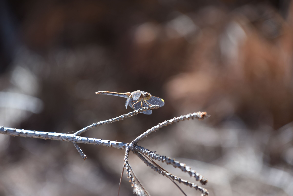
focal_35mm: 300
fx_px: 2441
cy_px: 98
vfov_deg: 4.6
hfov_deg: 6.9
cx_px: 146
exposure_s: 1/125
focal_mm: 200
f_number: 6.3
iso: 100
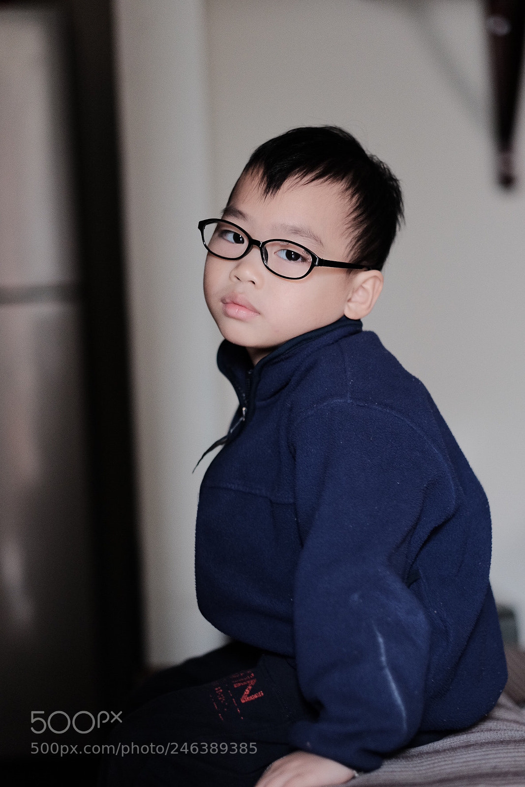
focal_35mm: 84
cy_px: 394
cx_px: 262
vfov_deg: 24.2
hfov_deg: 16.3
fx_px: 1837
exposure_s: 1/90
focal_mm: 56
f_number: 1.2
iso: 1600
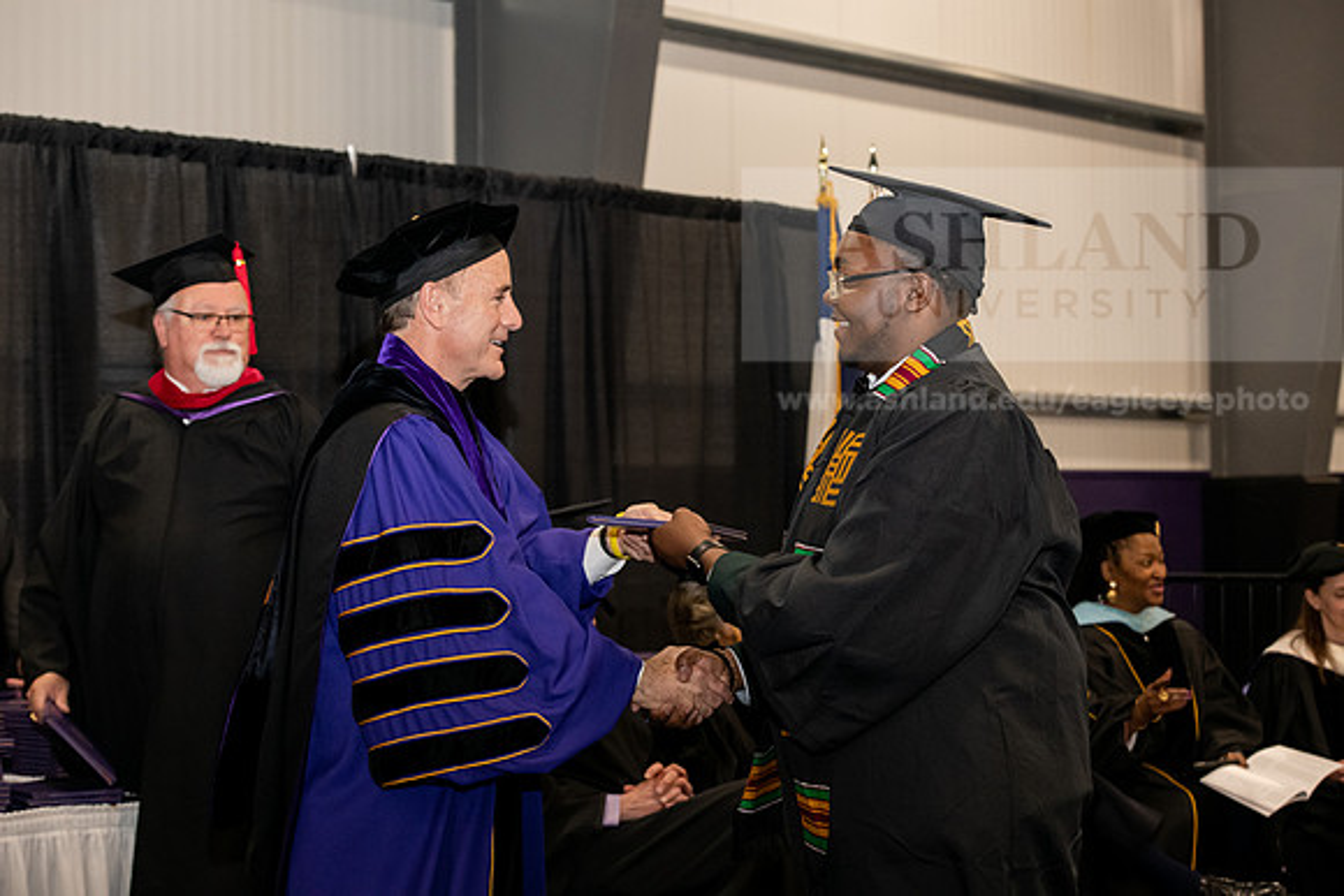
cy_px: 448
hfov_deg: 28.8
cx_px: 672
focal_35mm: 70
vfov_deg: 19.5
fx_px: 2614
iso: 2500
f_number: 5.6
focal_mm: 70
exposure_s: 1/200
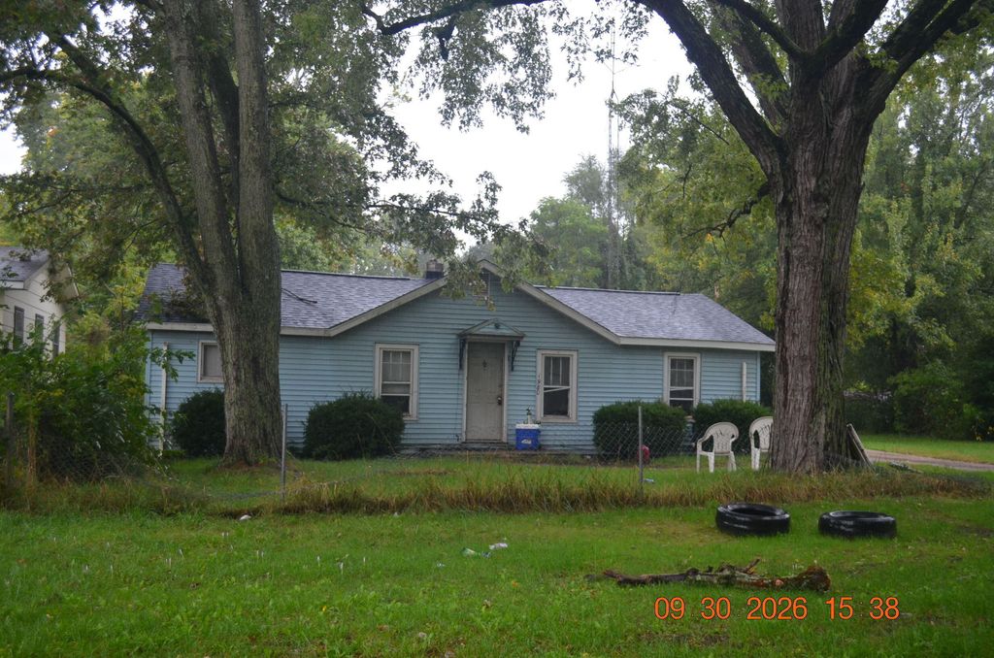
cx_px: 497
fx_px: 992
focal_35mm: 36
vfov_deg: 36.7
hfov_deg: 53.2
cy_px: 329
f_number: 4
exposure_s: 1/60
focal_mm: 24
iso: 720
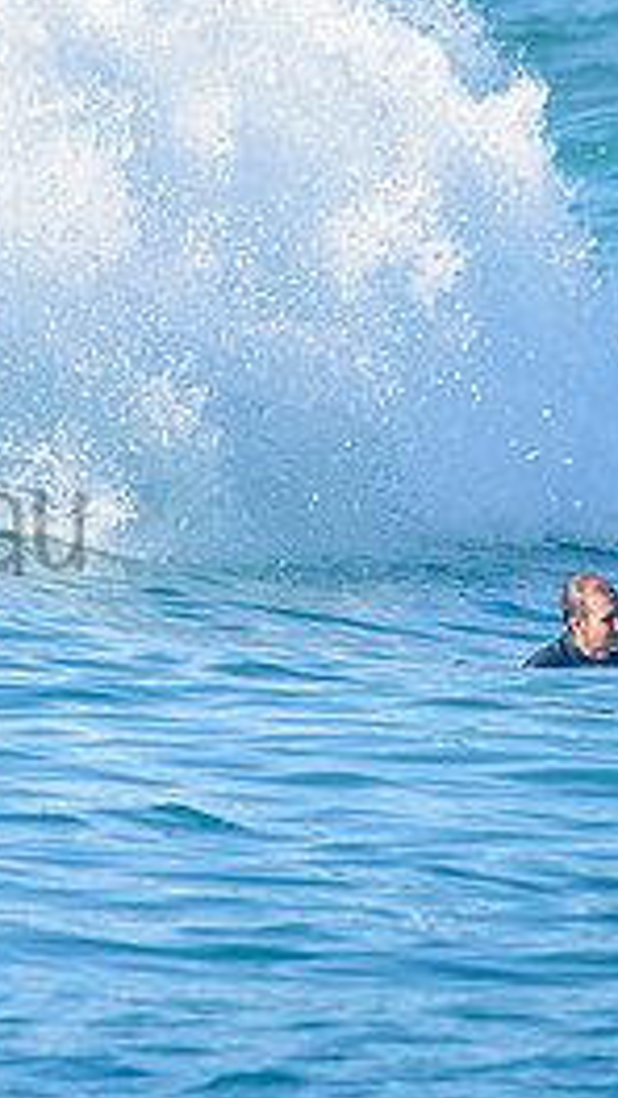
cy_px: 336
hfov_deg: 0.9
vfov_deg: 1.5
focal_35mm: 1418
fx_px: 41296
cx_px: -82
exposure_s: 1/2000
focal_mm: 500
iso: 320
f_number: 5.6
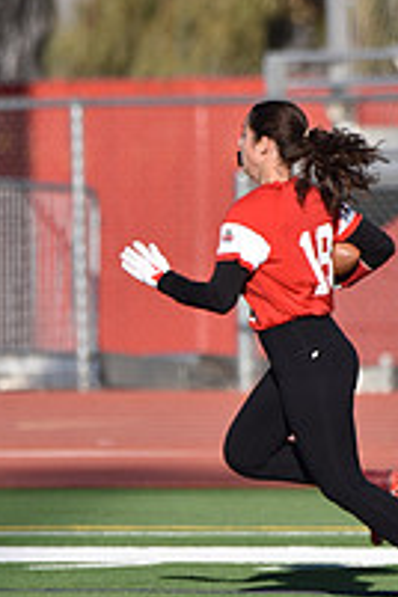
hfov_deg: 1.2
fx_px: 18588
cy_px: 249
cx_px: 214
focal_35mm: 1121
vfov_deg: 1.8
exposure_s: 1/1000
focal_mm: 500
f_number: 6.3
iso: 180
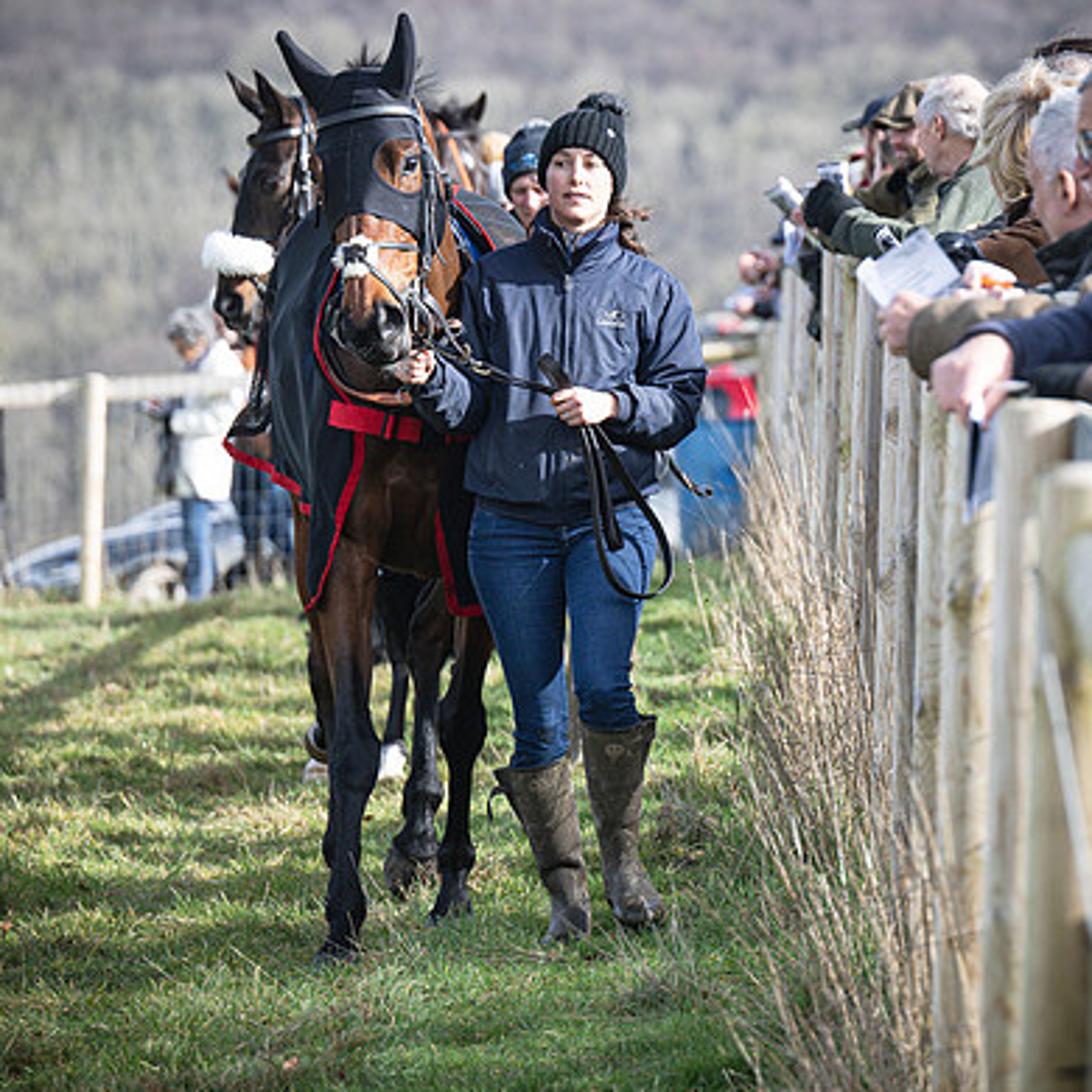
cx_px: 772
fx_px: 9708
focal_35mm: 272
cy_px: 380
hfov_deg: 6.4
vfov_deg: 6.4
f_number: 2.8
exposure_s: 1/1250
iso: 160
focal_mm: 100
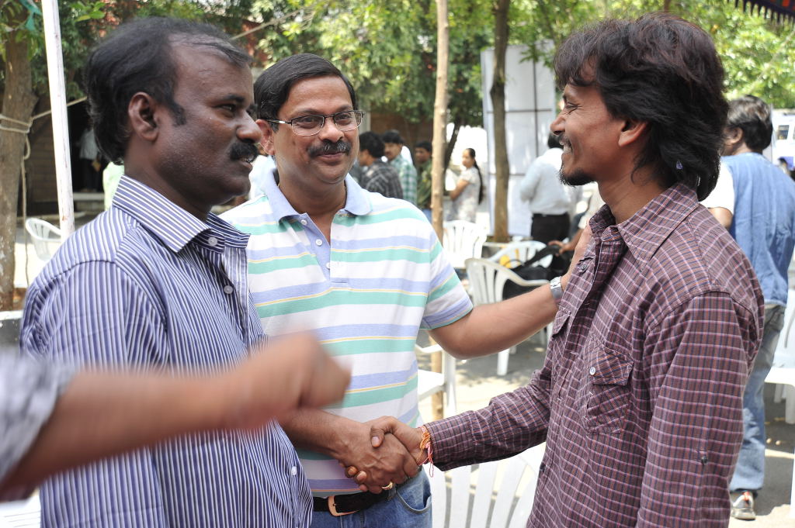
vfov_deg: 35.0
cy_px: 264
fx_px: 838
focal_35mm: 38
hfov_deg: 50.7
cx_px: 398
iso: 250
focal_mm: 38
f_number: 5
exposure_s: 1/160
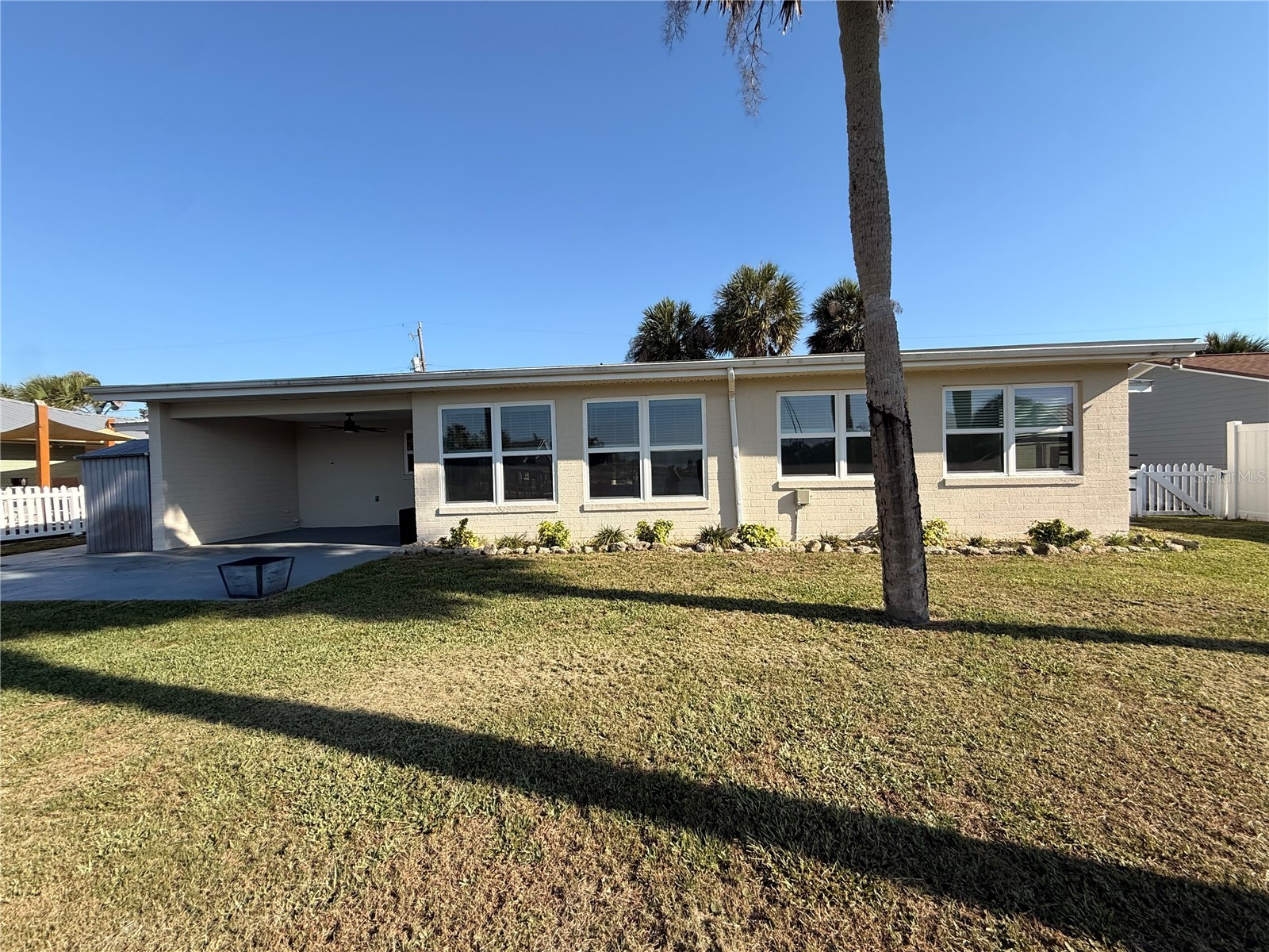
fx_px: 513
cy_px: 476
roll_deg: +1.0
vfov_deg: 85.7
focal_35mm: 14
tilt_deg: -2.8
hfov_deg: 102.1
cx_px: 634
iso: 50
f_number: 2.2
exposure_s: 1/1339
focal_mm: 2.22
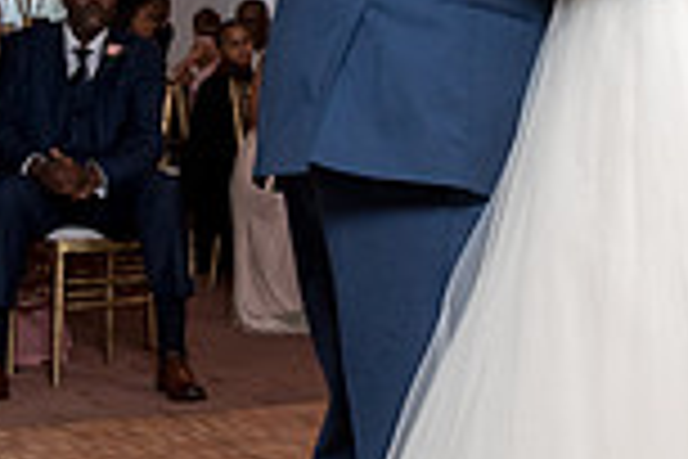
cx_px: 650
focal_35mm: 116
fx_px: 2217
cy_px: -2
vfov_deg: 11.7
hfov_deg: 17.3
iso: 2000
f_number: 4
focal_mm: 26
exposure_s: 1/200
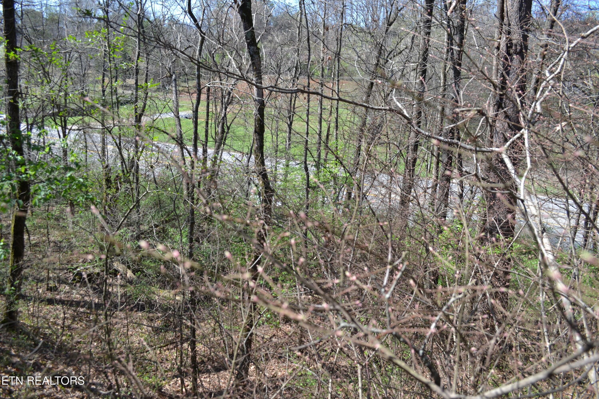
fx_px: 449
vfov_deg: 47.9
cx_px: 300
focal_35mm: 27
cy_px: 200
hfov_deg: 67.4
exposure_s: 1/160
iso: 100
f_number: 6.3
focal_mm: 18
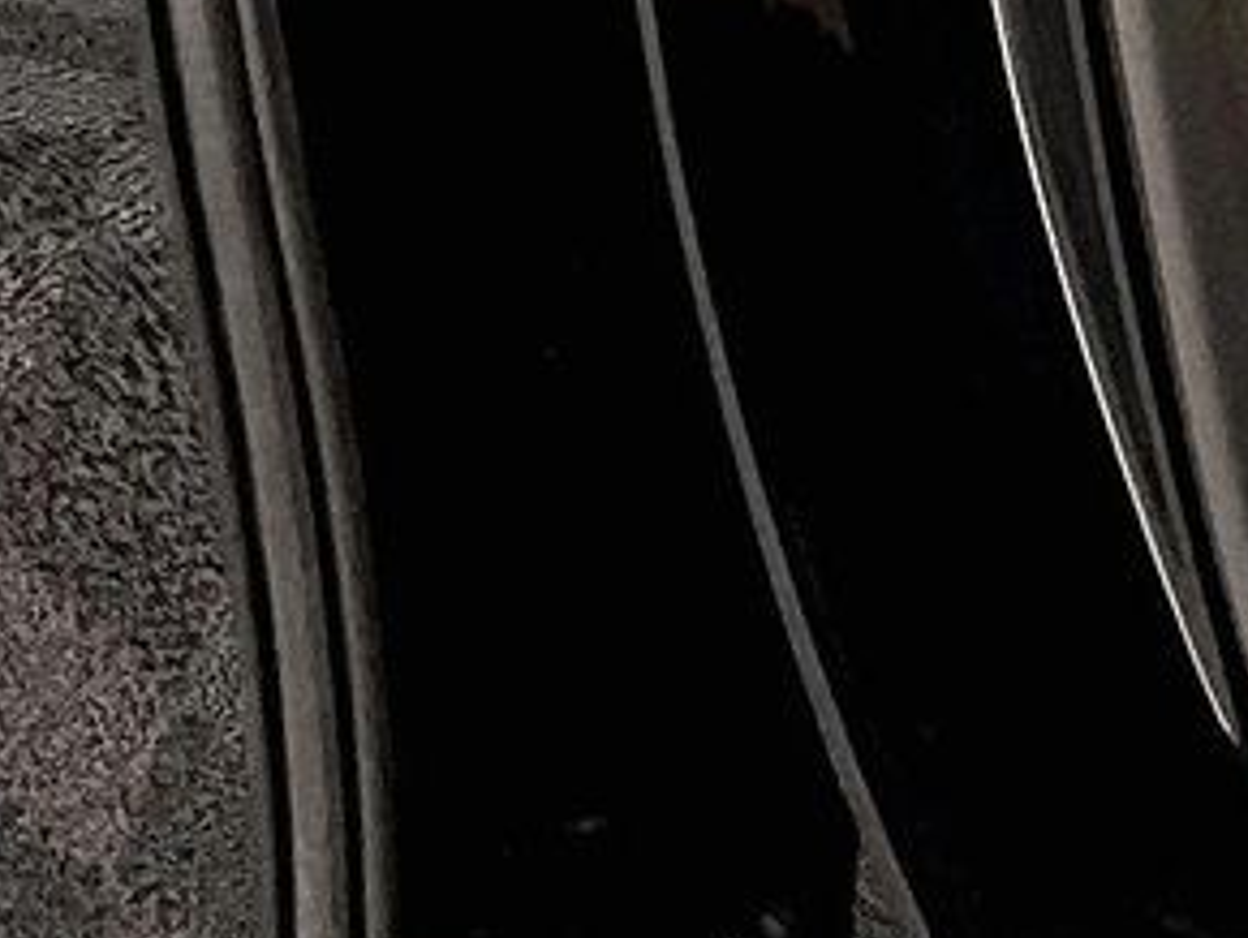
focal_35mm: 160
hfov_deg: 11.2
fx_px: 5773
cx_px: 2466
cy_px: -1519
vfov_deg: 8.3
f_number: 1.8
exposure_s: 1/60
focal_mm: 3
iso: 200
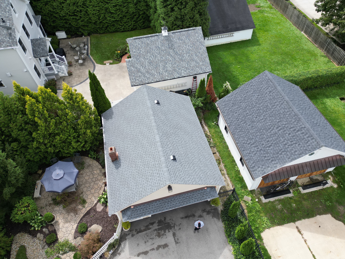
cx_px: 172
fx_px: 239
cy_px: 130
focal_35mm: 24
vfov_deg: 56.8
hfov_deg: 71.6
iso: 130
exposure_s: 1/1250
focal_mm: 6.72
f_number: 1.7
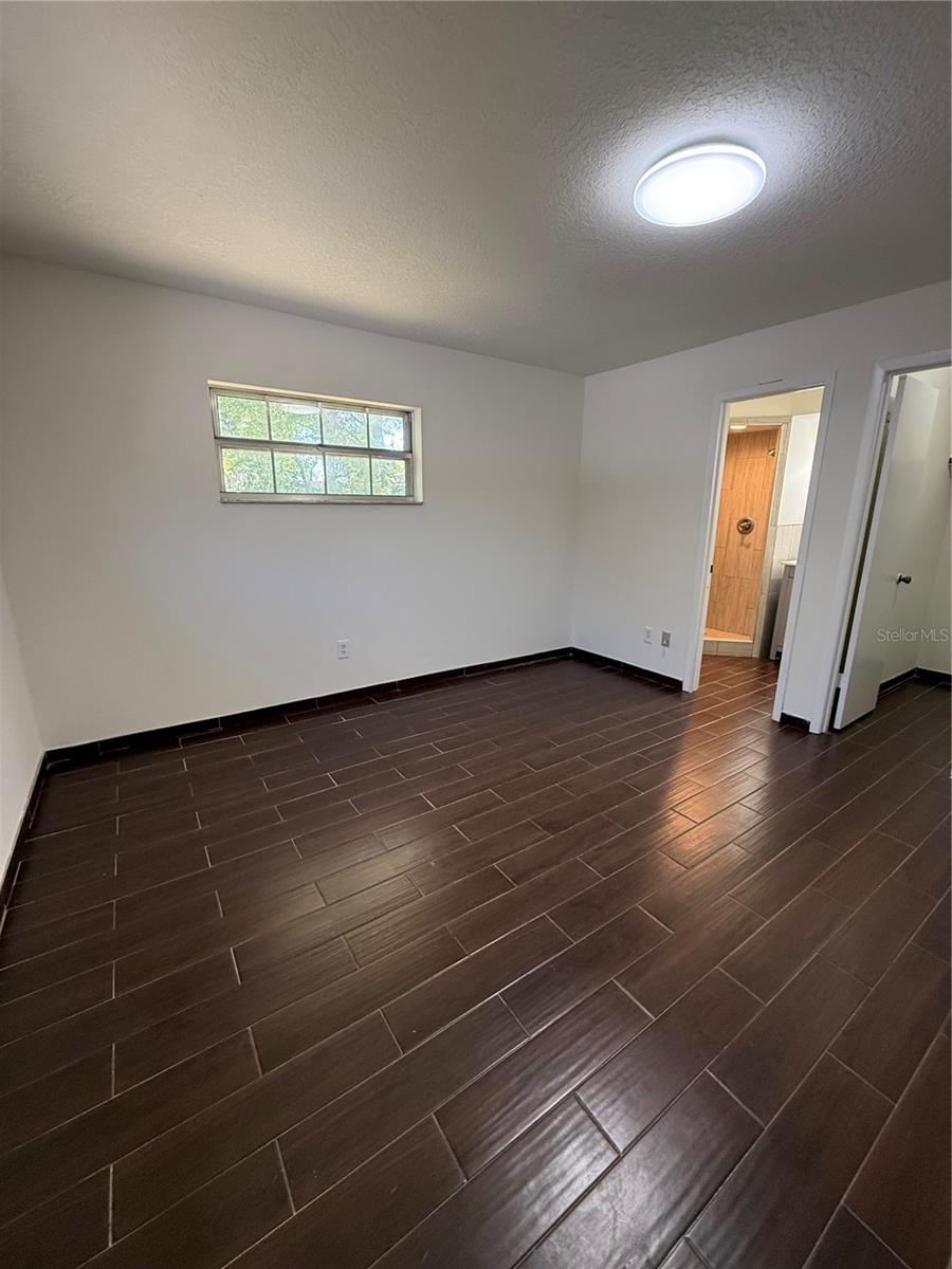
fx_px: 513
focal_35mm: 14
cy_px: 634
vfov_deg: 102.1
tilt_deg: -13.7
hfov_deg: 85.7
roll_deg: -0.1
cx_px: 476
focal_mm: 2.22
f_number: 2.2
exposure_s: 1/120
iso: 400
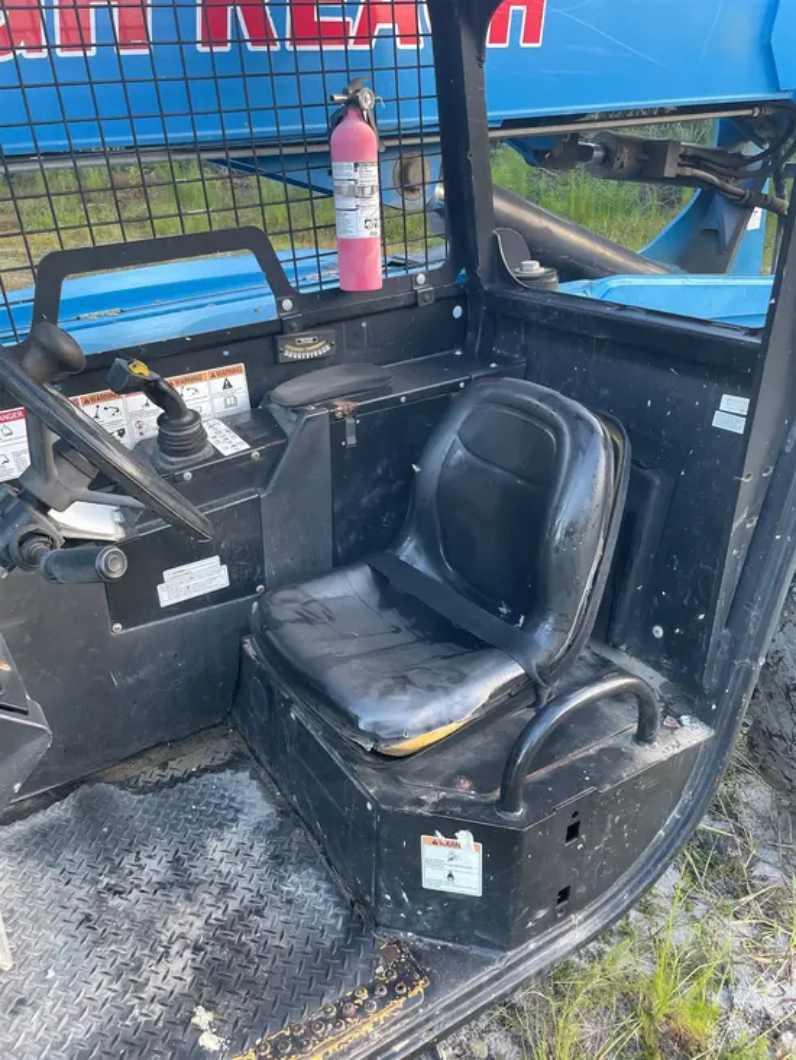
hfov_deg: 53.1
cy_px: 530
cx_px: 398
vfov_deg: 67.3
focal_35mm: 26
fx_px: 797
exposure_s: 1/121
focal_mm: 4.2
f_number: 1.6
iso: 125
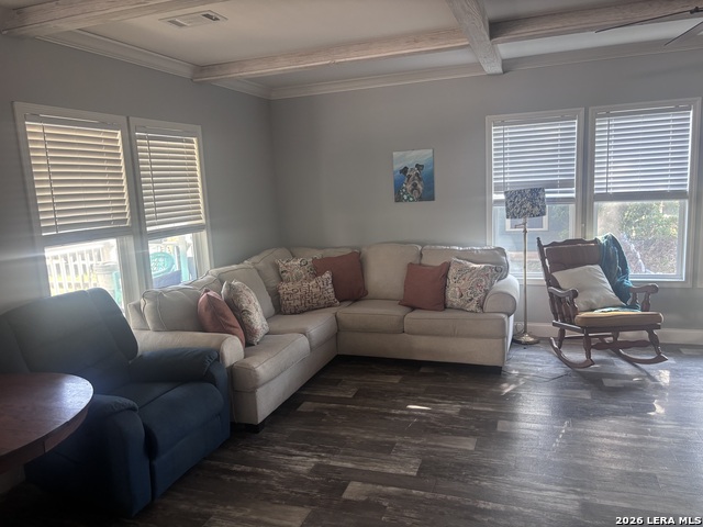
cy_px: 264
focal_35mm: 26
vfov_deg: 53.1
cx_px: 352
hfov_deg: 67.3
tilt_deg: -8.1
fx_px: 528
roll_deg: +2.6
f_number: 1.6
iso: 160
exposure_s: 1/60
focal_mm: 5.96
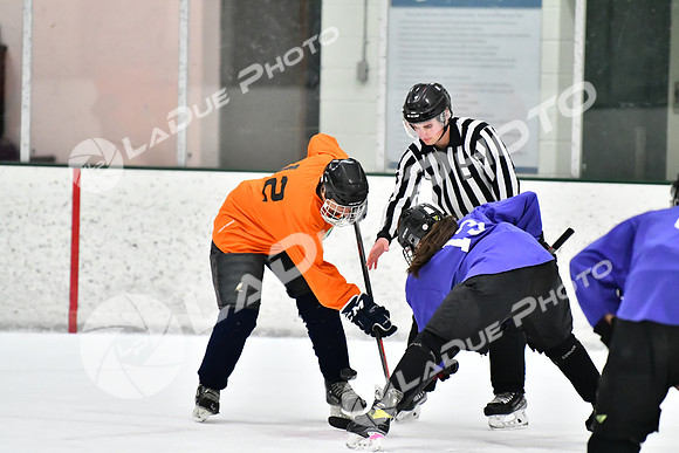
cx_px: 340
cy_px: 226
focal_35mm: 300
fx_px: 5659
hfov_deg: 6.9
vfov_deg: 4.6
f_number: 2.8
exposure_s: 1/1600
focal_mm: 200
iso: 6400
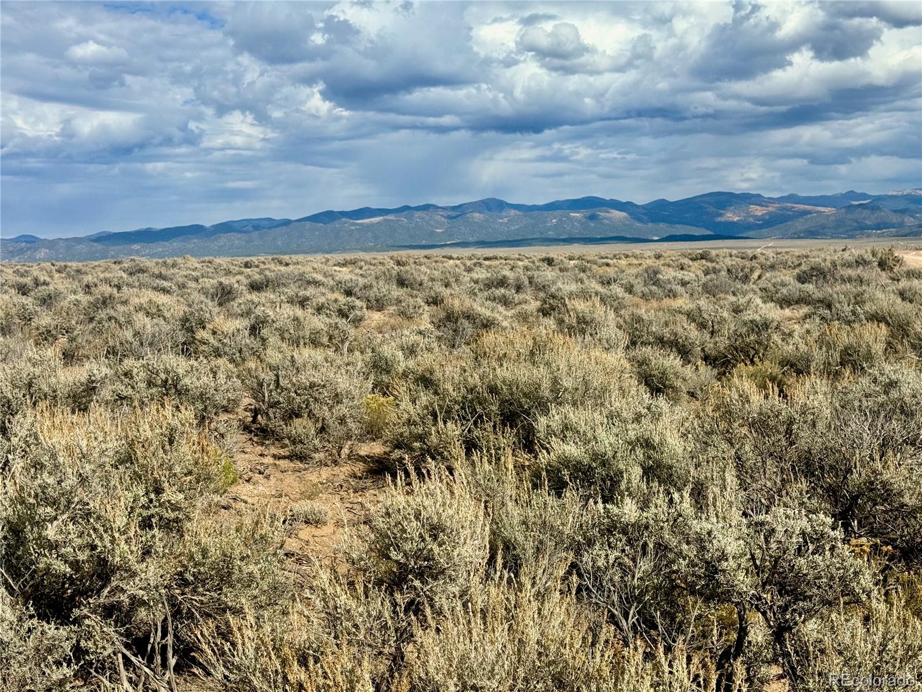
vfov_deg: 30.3
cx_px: 461
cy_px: 346
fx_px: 1278
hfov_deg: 39.7
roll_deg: +0.3
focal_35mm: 48
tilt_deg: -4.5
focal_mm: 6.76
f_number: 1.78
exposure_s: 1/7092
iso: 64
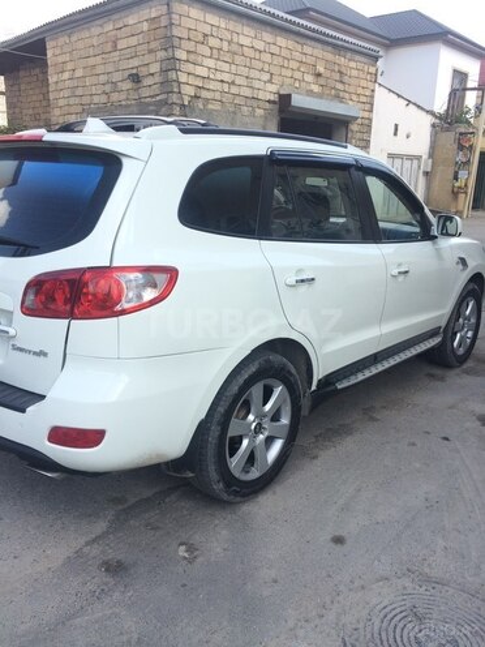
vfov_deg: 61.7
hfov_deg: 48.2
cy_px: 324
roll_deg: -1.6
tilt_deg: -13.7
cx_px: 242
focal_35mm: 29
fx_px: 542
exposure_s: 1/586
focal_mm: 4.15
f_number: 2.2
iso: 32
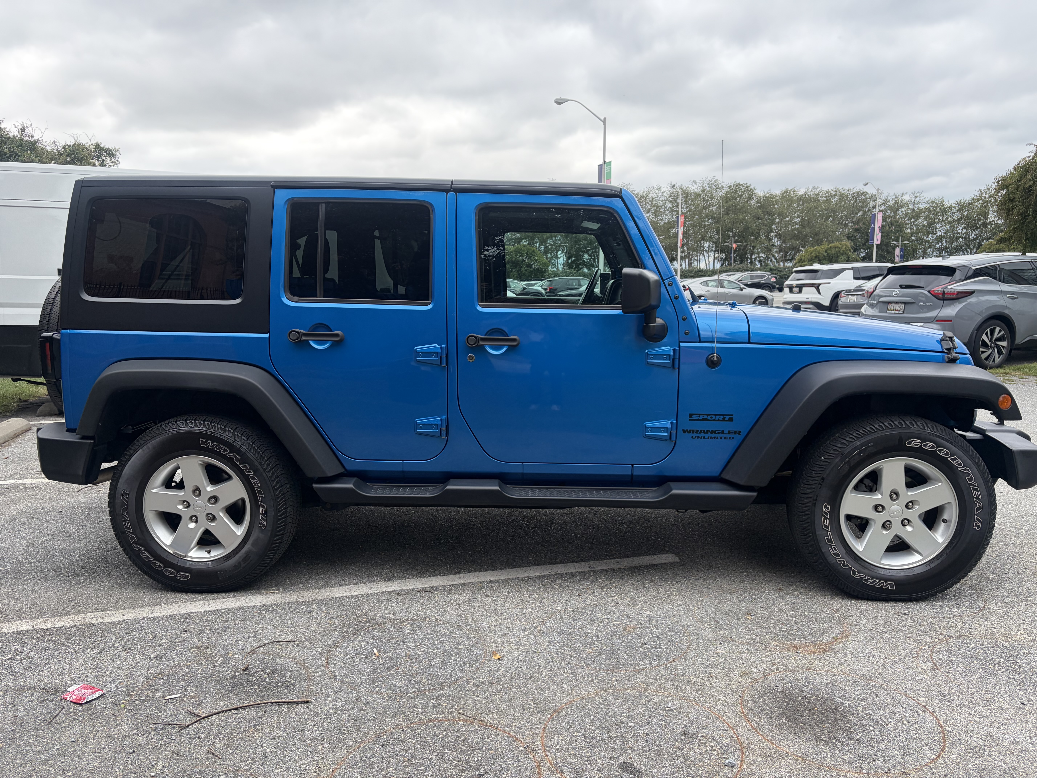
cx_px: 518
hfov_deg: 67.3
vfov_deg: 53.1
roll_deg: -0.3
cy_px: 389
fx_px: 779
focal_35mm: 26
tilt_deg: -7.0
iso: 64
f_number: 1.6
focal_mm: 5.96
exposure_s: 1/1175
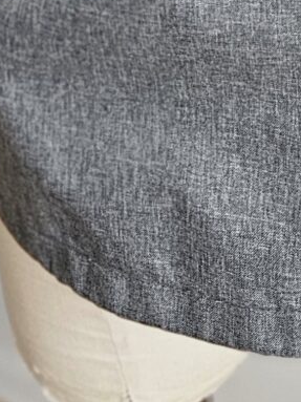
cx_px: 285
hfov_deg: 11.9
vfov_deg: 12.7
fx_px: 1427
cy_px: -536
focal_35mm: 123
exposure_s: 1/120
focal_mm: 6.3
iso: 640
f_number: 1.7
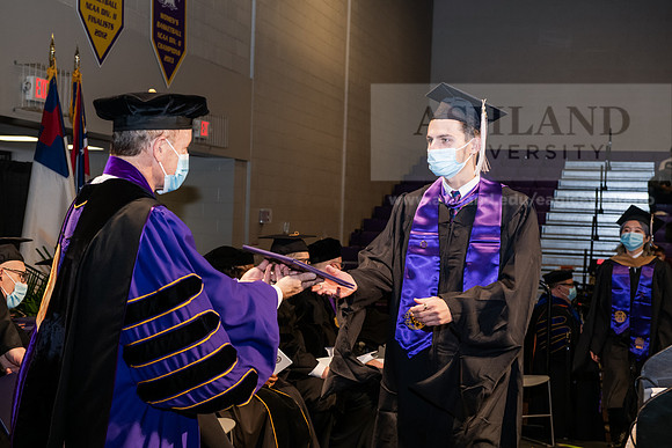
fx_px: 1120
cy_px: 224
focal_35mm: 60
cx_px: 336
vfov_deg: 22.6
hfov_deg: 33.4
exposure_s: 1/200
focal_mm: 60
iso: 1600
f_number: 6.3
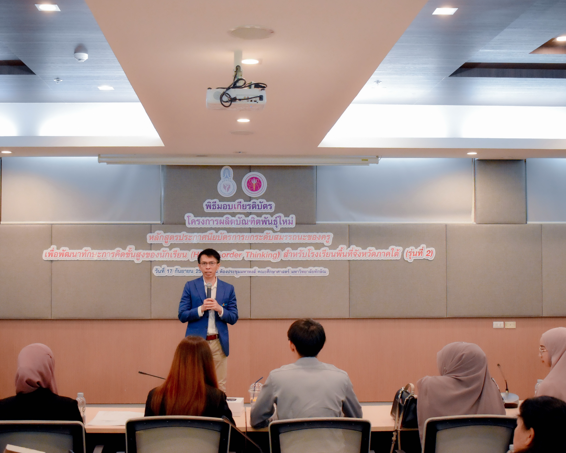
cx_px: 261
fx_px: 804
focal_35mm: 48
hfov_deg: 38.8
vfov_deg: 31.5
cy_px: 225
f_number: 4.2
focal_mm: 28
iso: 2500
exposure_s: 1/200
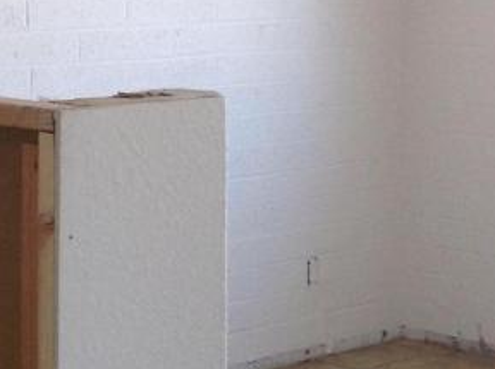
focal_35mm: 125
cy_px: 16
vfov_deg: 11.7
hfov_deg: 15.1
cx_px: -136
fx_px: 1784
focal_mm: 4.28
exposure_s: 1/60
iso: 80
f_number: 2.4
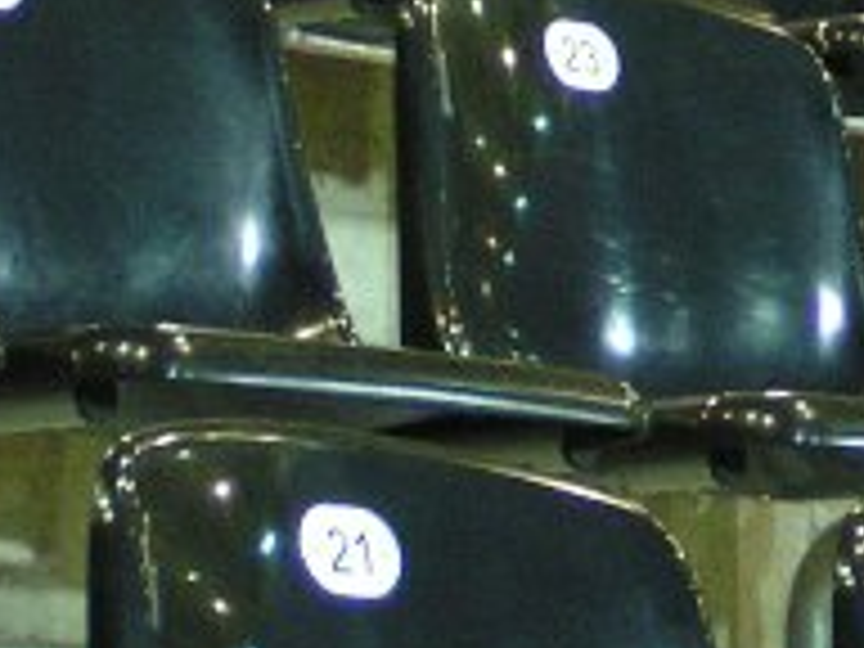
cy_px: -392
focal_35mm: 330
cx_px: 1130
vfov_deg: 4.5
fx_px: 8237
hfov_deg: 6.0
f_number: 3.2
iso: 200
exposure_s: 1/10
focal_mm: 12.1
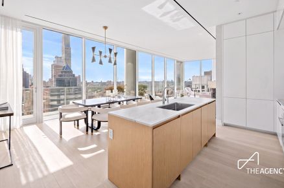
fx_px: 126
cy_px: 82
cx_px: 141
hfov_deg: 96.8
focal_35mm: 16
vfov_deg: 73.3
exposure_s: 1/4
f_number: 22
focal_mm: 14
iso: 250
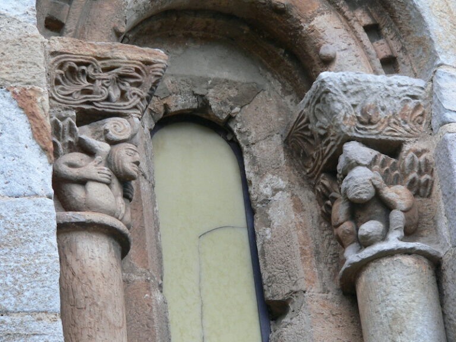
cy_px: 171
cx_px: 228
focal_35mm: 153
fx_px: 2015
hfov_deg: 12.9
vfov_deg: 9.7
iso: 200
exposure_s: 1/60
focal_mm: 25.5
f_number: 2.8
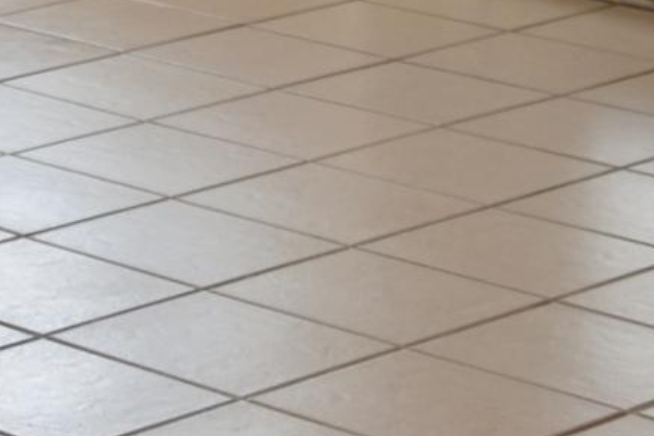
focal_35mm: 184
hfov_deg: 9.5
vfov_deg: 7.0
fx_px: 3341
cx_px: -1098
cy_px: -674
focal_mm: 18
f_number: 5
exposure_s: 1/100
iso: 100
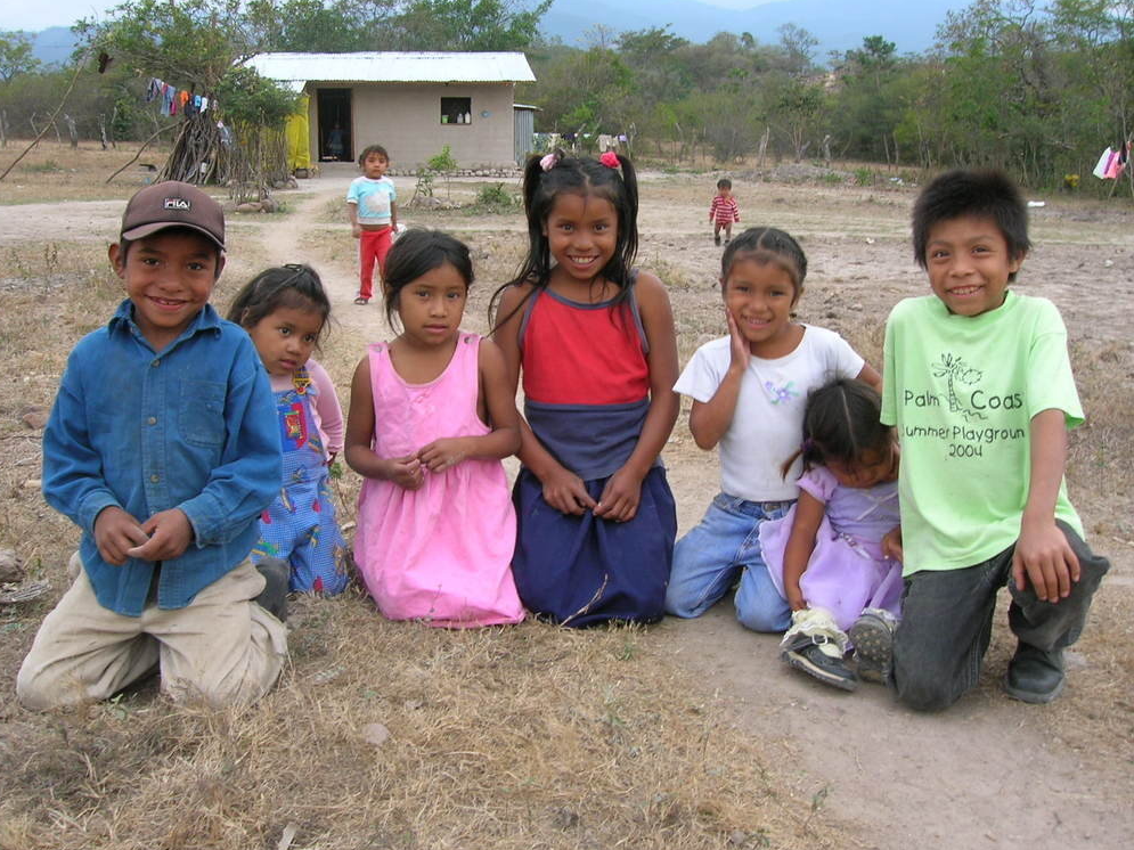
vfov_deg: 40.7
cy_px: 424
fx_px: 1146
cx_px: 570
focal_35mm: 35
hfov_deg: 52.6
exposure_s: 1/43.3
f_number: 4.9
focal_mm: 5.7
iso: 50
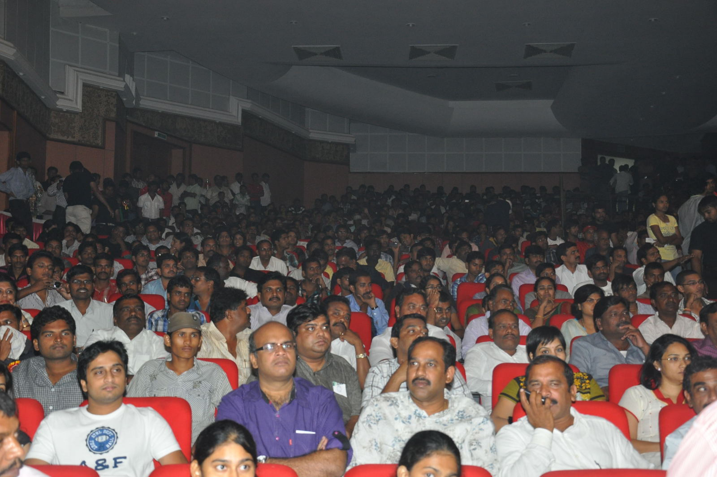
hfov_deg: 43.6
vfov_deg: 29.8
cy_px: 238
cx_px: 358
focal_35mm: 45
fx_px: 895
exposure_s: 1/80
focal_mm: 30
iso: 800
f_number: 5.6
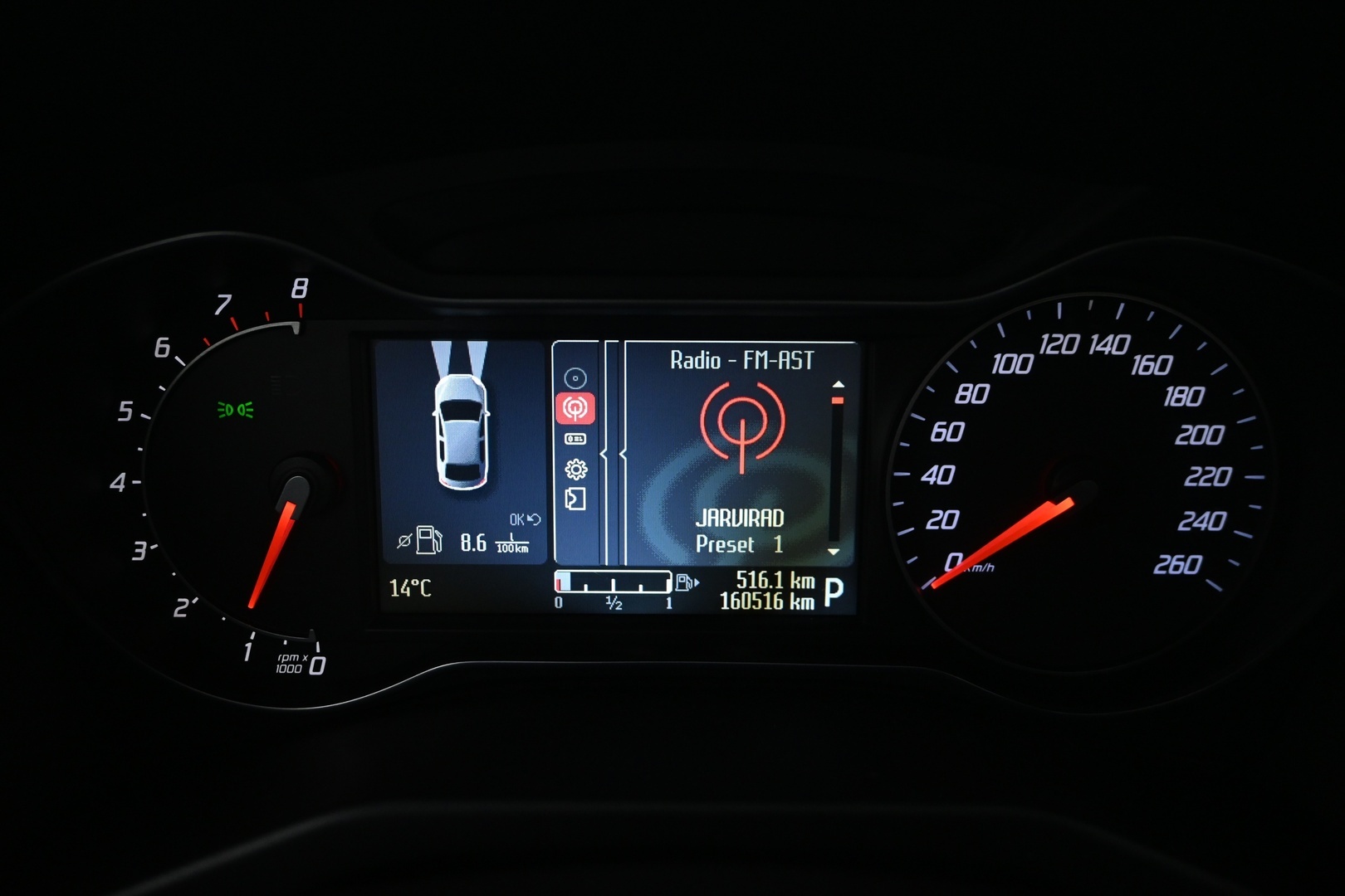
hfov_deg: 61.9
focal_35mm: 30
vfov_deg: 43.6
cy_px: 448
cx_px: 672
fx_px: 1121
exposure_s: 1/40
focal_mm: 20
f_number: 3.8
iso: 1600
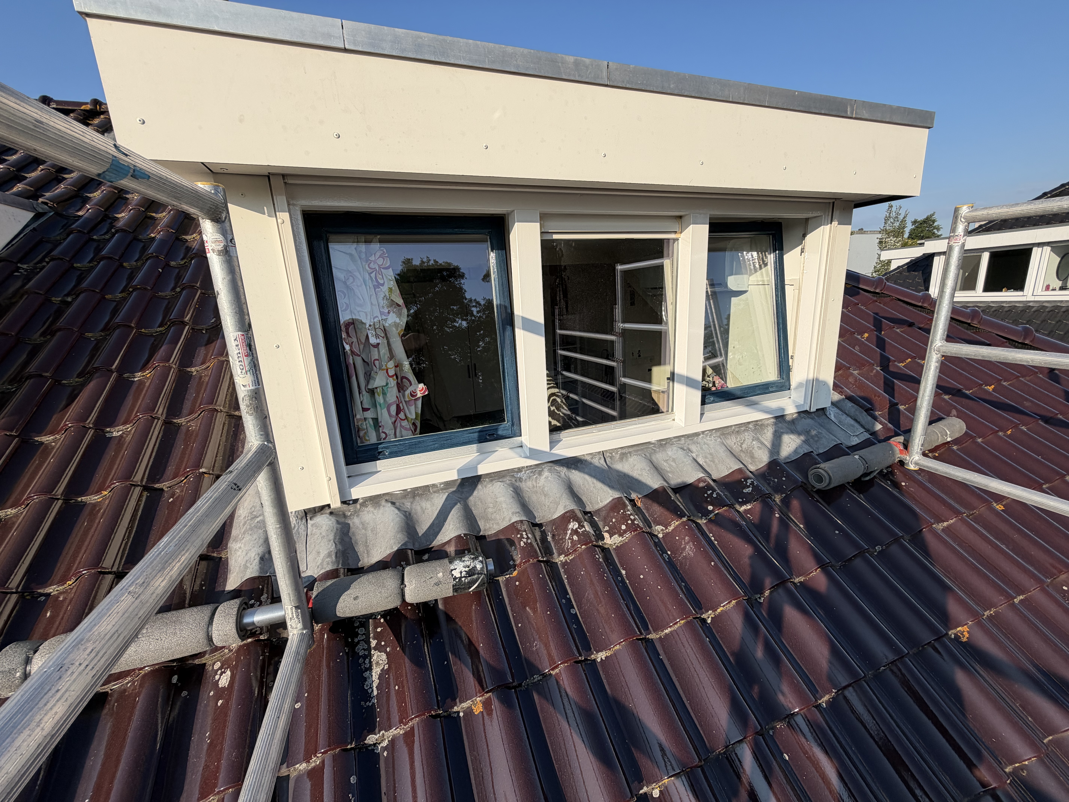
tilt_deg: -14.0
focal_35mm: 14
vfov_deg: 85.7
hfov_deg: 102.1
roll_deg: +3.4
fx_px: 432
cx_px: 534
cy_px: 401
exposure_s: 1/770
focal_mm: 2.22
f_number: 2.2
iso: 25
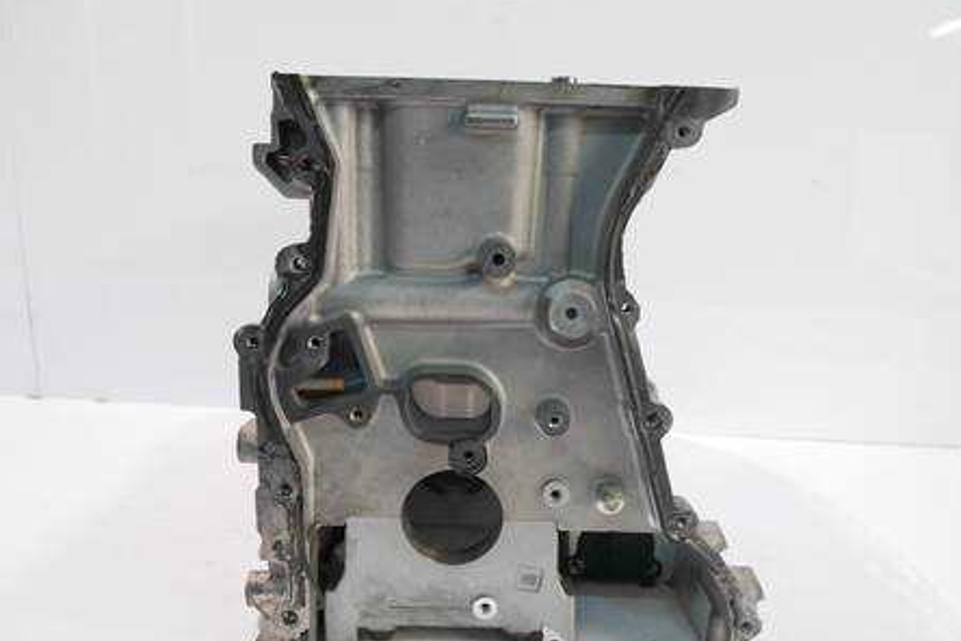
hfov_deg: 67.4
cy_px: 362
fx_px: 721
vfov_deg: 47.8
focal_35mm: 27
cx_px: 483
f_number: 3.5
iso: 1600
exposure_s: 1/125
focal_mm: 12
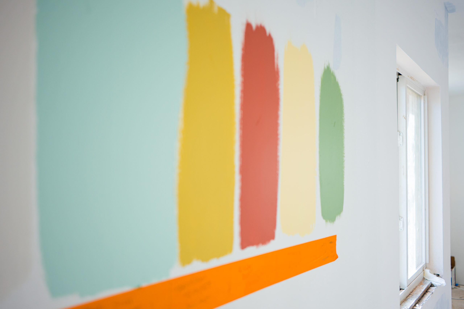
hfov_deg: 53.1
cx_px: 232
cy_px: 154
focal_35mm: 36
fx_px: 464
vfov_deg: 36.9
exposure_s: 1/200
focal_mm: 24
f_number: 2
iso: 160
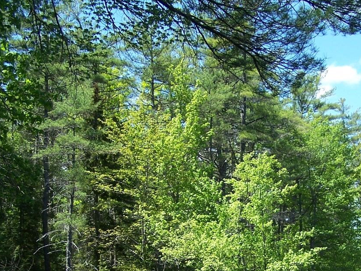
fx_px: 740
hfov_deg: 27.1
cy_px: 223
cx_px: 256
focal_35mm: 71
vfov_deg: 20.4
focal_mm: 6.3
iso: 80
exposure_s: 1/500
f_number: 2.8
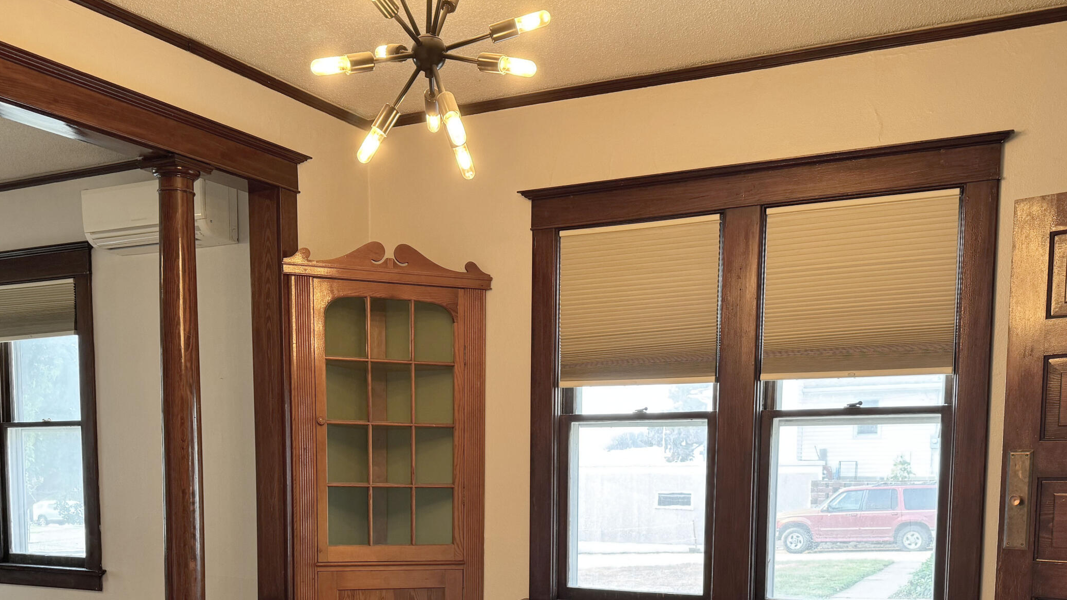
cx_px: 539
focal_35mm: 38
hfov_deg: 52.8
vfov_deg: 29.4
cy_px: 578
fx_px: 1075
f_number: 1.78
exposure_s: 1/60
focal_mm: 6.76
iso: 125
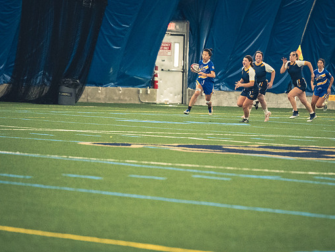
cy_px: 126
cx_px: 181
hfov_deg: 6.1
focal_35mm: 327
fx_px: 3167
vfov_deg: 4.6
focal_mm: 200
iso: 12800
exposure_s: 1/500
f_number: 2.8
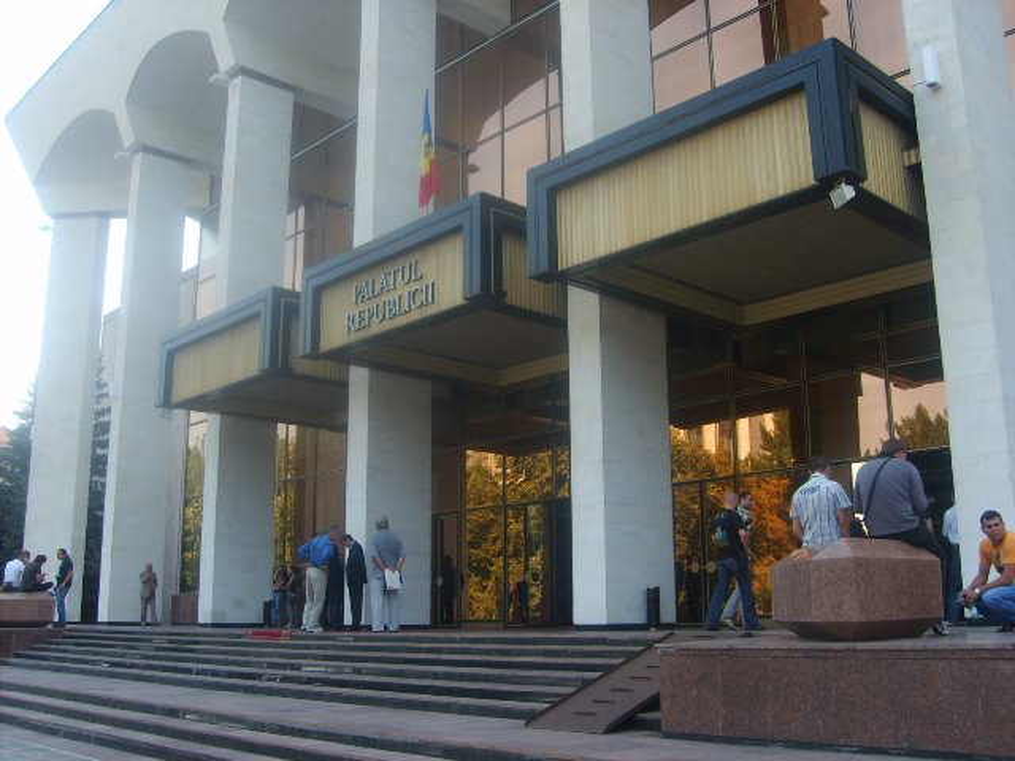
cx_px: 508
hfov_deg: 52.6
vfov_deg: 40.7
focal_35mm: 35
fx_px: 1026
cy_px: 380
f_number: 2.8
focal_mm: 5.8
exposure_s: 1/250
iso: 50
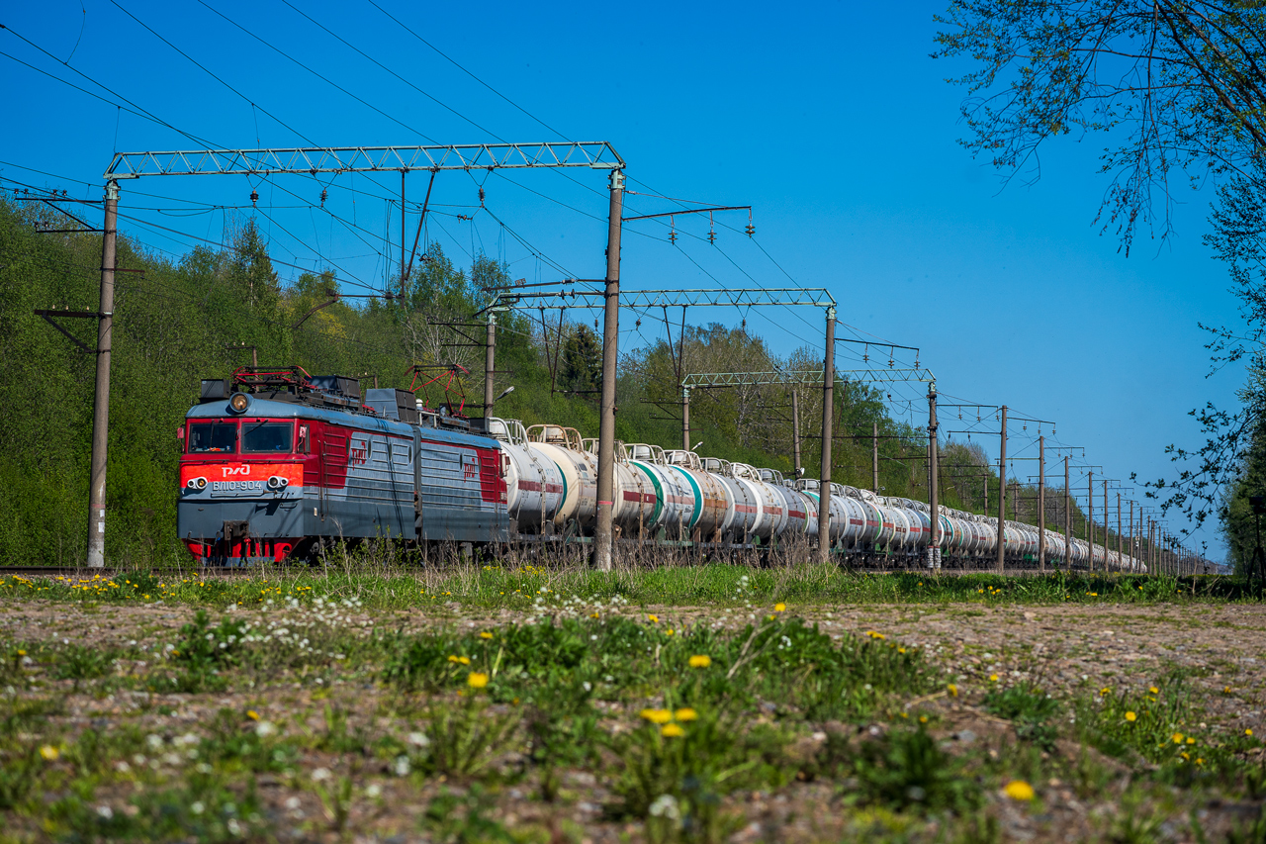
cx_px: 633
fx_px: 4219
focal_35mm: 120
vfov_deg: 11.4
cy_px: 422
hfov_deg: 17.1
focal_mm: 120
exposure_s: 1/1250
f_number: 7.1
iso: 200
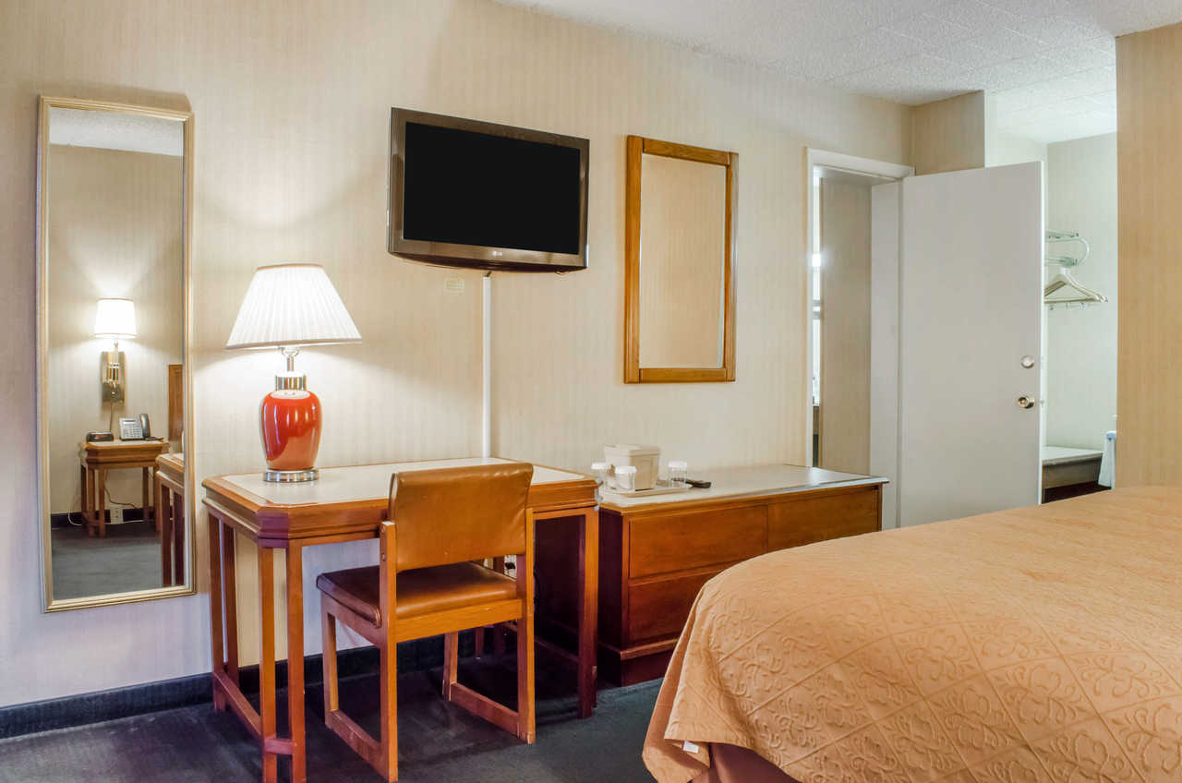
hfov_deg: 67.5
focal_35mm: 27
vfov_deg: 47.7
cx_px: 591
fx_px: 885
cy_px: 392
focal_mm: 18
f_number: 16
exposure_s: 1/1.25
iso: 400
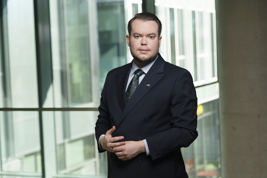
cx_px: 134
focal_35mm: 85
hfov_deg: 23.9
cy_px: 89
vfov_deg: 16.1
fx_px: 631
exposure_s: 1/200
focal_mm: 85
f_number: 4
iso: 200
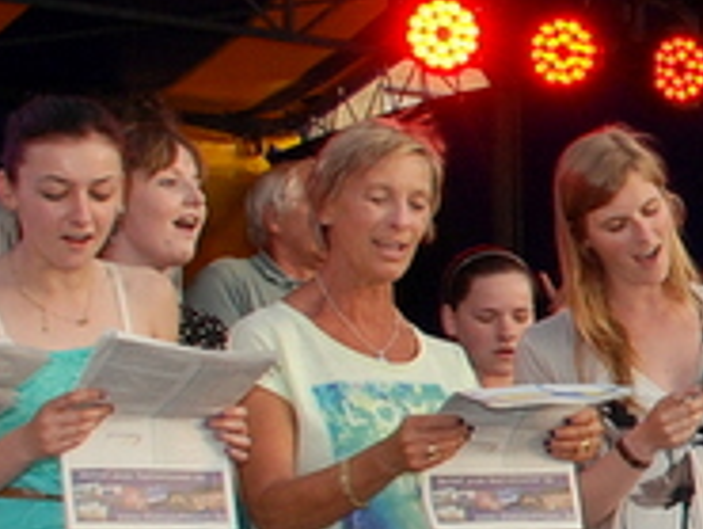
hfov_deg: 17.5
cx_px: 1053
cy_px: 455
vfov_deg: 14.5
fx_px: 2052
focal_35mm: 101
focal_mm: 18
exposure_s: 1/200
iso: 320
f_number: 7.1
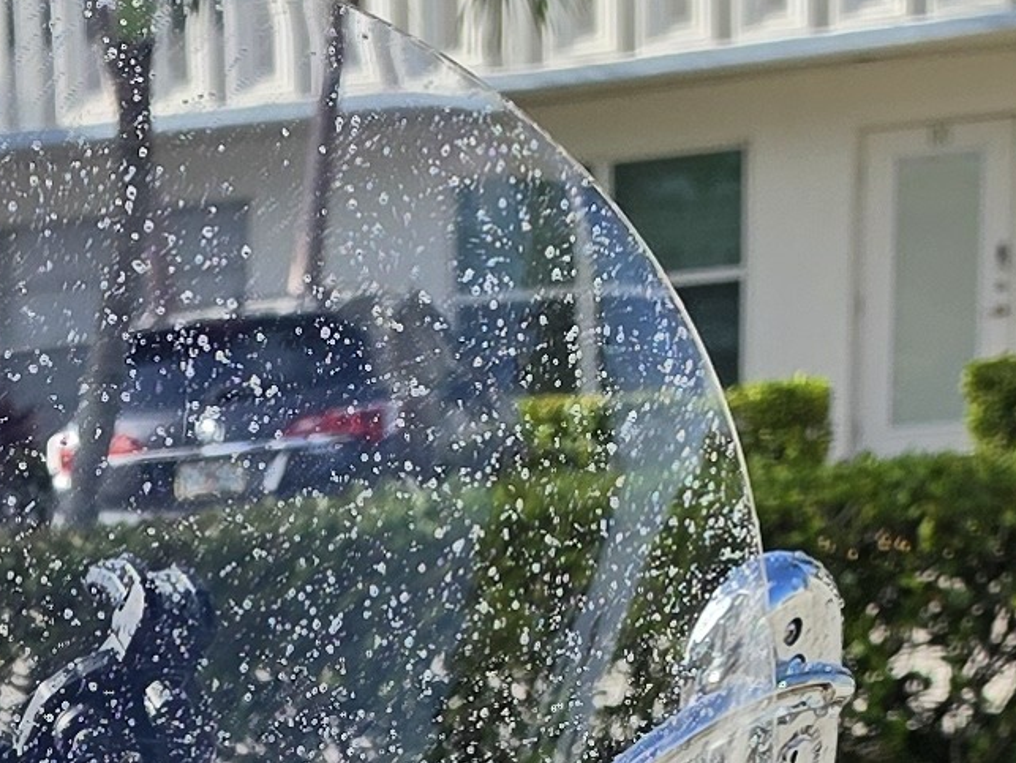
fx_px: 4199
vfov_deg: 8.9
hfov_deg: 13.1
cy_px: 2077
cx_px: -453
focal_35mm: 143
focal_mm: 6.5
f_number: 1.4
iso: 64
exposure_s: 1/5151
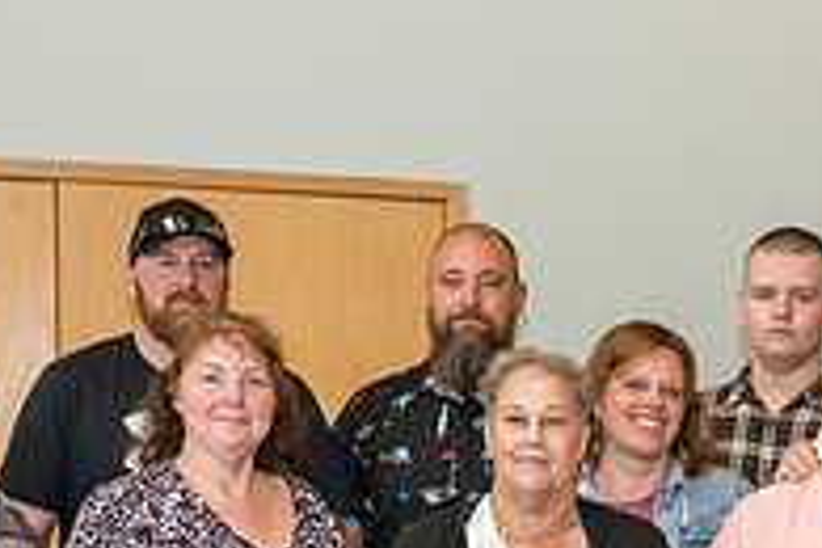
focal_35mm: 104
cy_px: 668
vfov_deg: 12.8
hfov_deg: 19.2
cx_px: 759
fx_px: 2374
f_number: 6.3
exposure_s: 1/250
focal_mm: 35
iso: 2500
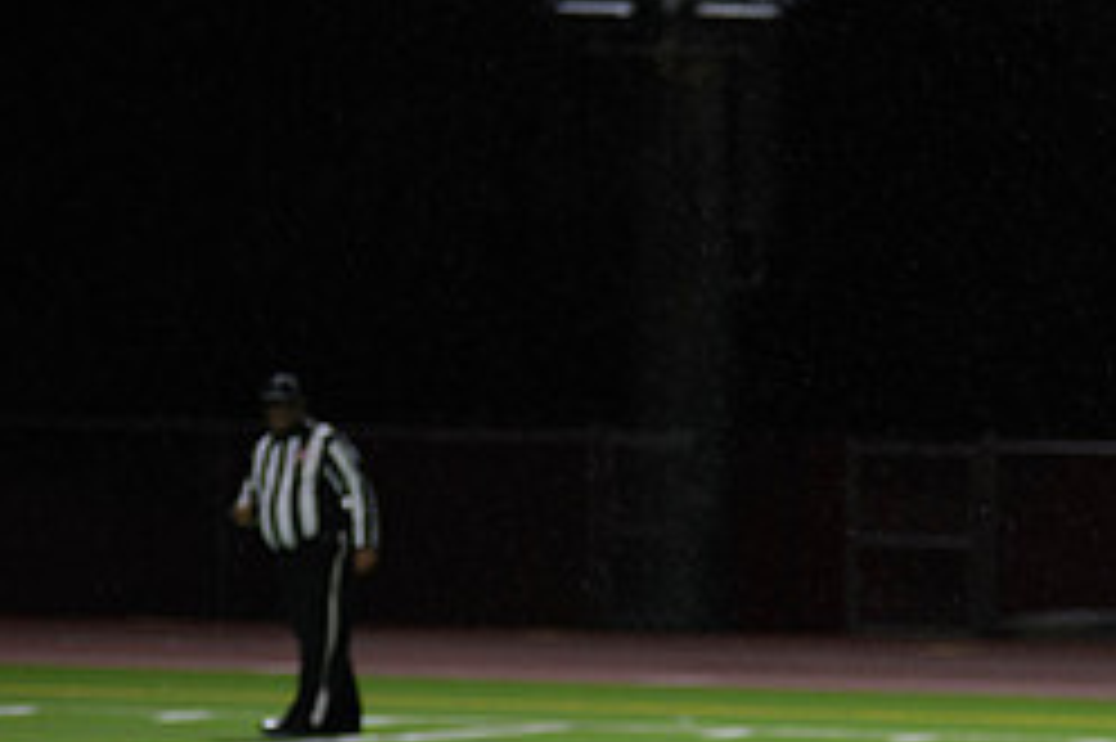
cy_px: 681
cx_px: 1143
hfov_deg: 6.3
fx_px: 10161
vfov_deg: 4.2
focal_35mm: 328
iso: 900
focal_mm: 140
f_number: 2.8
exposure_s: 1/200
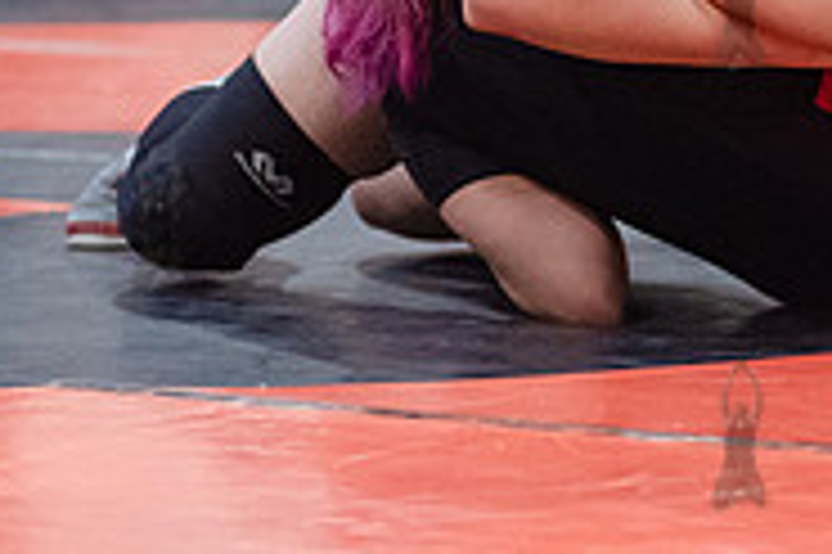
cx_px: 738
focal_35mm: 257
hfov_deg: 8.0
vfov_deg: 5.3
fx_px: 5934
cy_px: -7
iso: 4000
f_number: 3.5
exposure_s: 1/400
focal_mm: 80
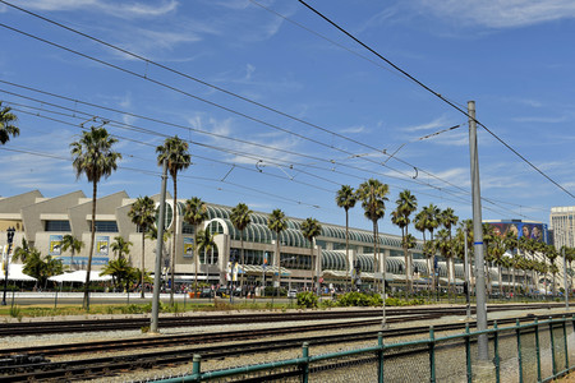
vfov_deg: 38.9
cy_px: 192
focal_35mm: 34
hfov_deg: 55.8
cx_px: 288
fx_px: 543
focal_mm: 34
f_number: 11
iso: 160
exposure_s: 1/250
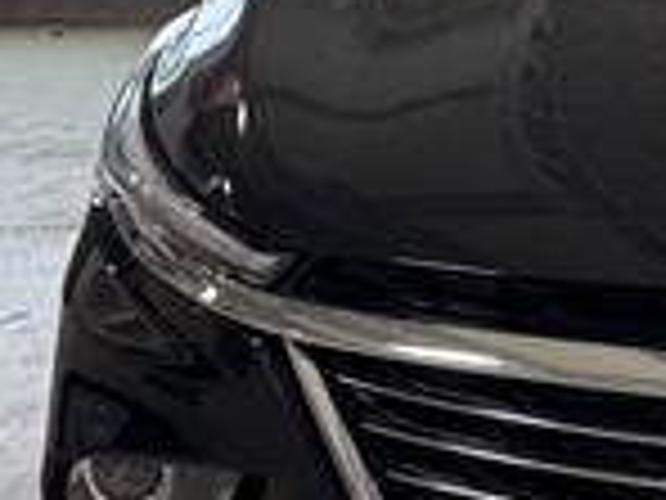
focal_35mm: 104
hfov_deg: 17.1
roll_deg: -0.8
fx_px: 2001
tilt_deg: -18.4
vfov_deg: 14.2
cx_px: 999
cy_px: 225
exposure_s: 1/120
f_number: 1.78
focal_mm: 6.76
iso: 160
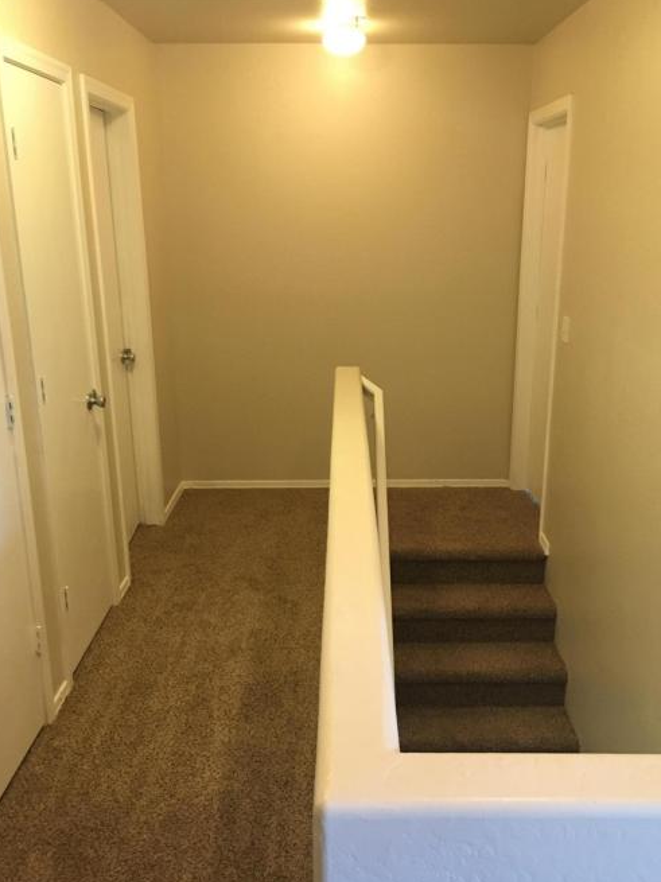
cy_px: 489
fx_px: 866
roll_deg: -0.2
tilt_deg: -17.9
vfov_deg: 53.9
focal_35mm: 34
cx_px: 359
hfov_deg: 41.7
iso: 200
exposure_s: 1/17
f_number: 2.2
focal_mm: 4.15
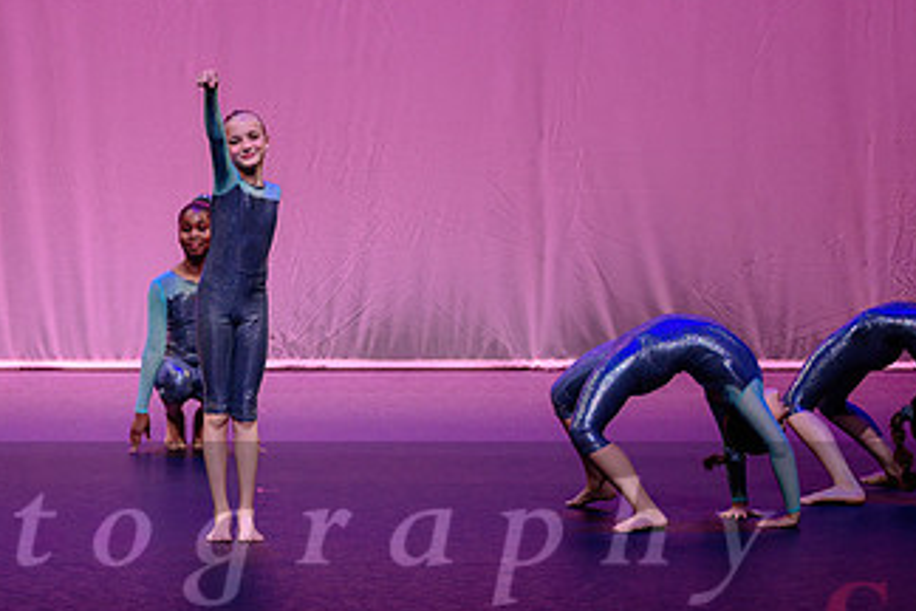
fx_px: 5012
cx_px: 195
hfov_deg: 10.4
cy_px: 149
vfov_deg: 7.0
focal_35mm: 197
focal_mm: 110
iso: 1600
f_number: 2.8
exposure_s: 1/400
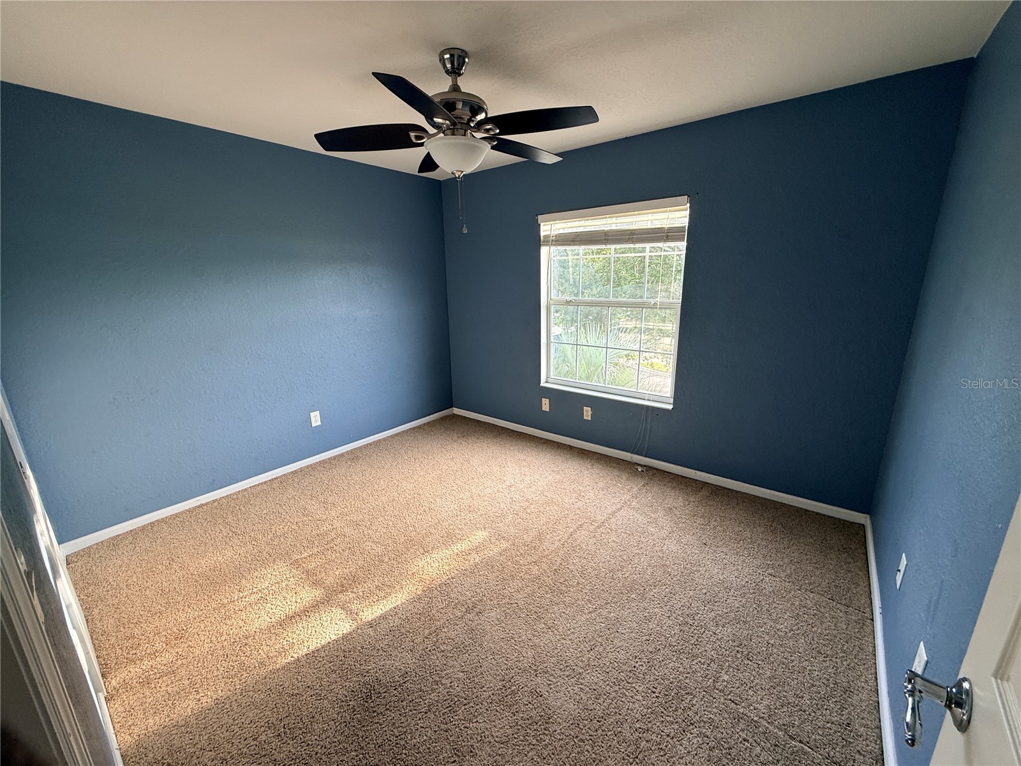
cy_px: 383
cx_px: 510
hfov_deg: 102.1
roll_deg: +2.1
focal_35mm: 14
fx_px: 413
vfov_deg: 85.7
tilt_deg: -13.6
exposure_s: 1/99
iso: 64
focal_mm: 2.22
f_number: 2.2
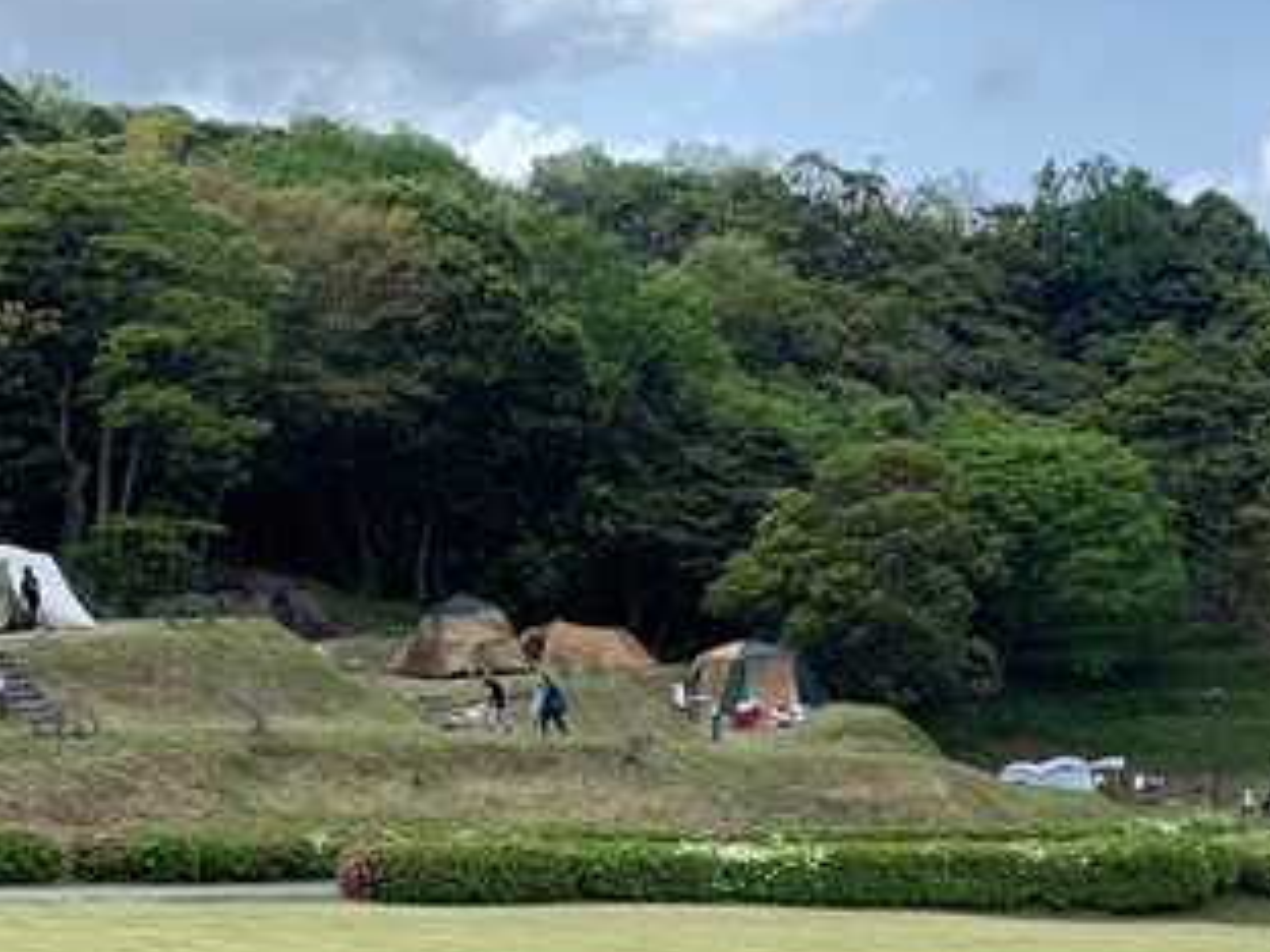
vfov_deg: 23.7
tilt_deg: -11.1
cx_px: 1005
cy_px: 875
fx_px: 2201
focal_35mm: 60
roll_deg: +1.8
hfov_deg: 31.4
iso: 25
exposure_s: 1/1176
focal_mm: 4.25
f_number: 1.8
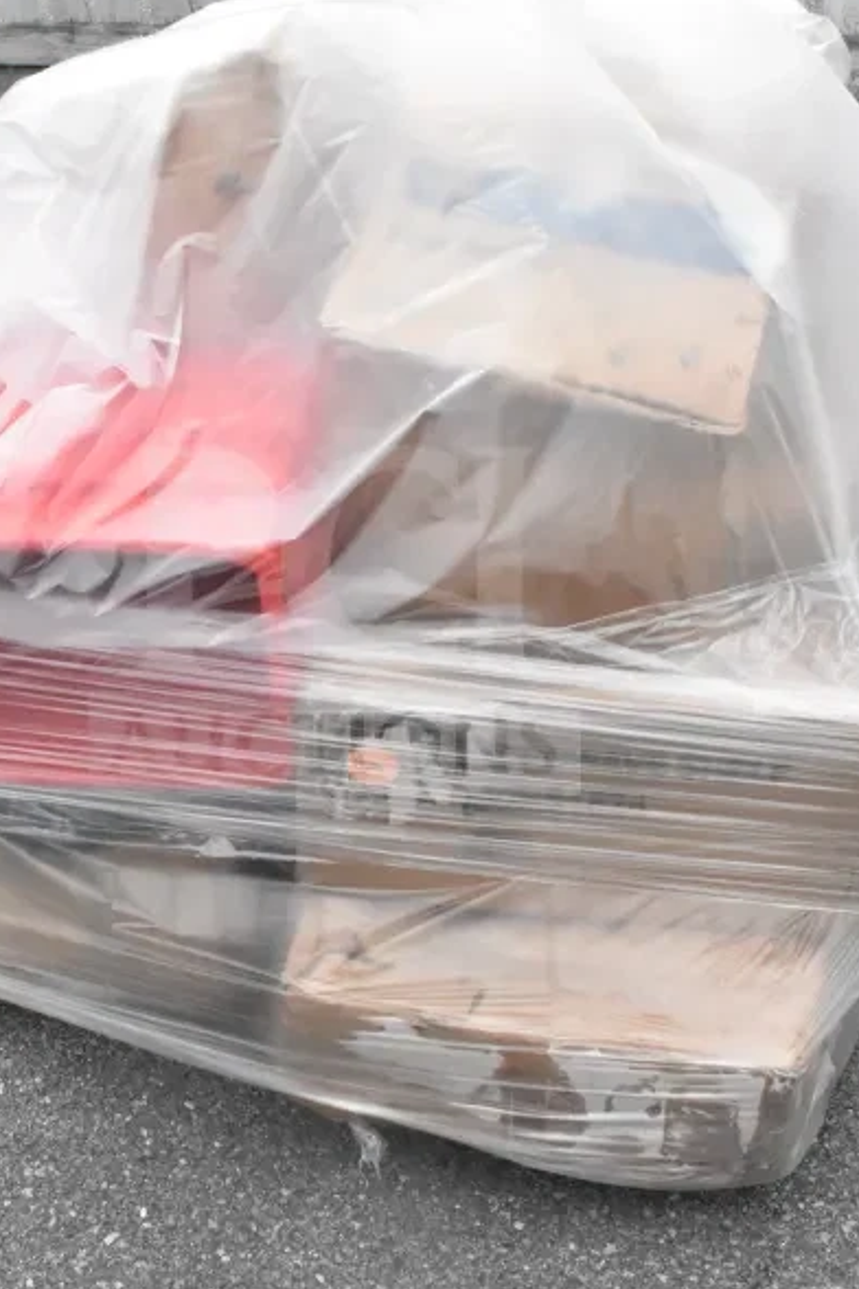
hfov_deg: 31.8
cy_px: 621
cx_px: 333
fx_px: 1503
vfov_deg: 46.4
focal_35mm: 42
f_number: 16
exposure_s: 1/1600
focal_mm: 18
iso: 6400
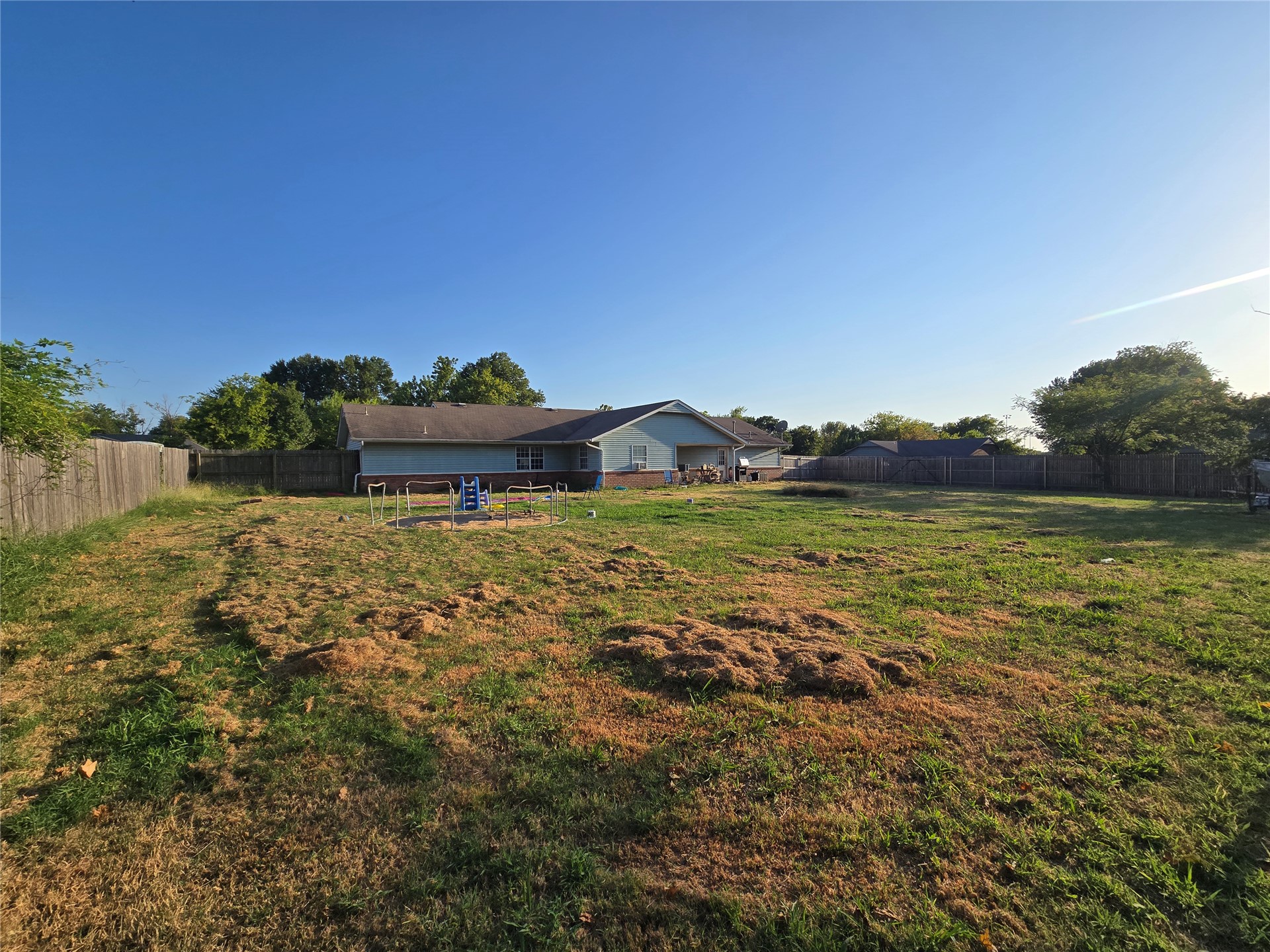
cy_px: 476
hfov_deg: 106.2
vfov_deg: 89.9
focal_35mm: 13
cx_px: 635
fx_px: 477
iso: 50
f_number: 2.2
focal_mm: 2.2
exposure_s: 1/2169
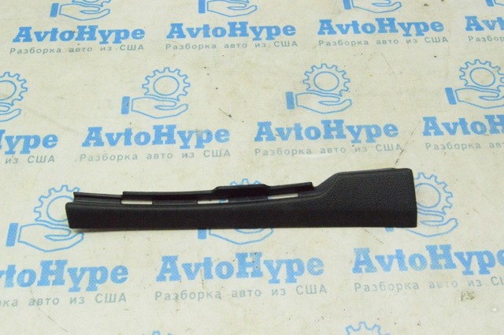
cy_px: 168
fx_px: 545
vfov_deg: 34.1
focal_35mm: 39
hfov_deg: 49.6
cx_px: 252
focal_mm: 26
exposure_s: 1/60
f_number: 20
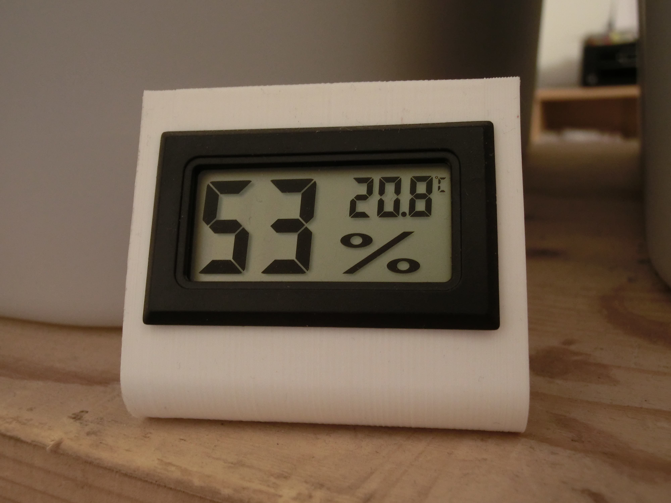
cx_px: 336
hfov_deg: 50.1
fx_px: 717
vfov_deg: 38.7
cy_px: 252
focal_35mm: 37
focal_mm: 6.61
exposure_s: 1/2
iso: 400
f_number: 3.9
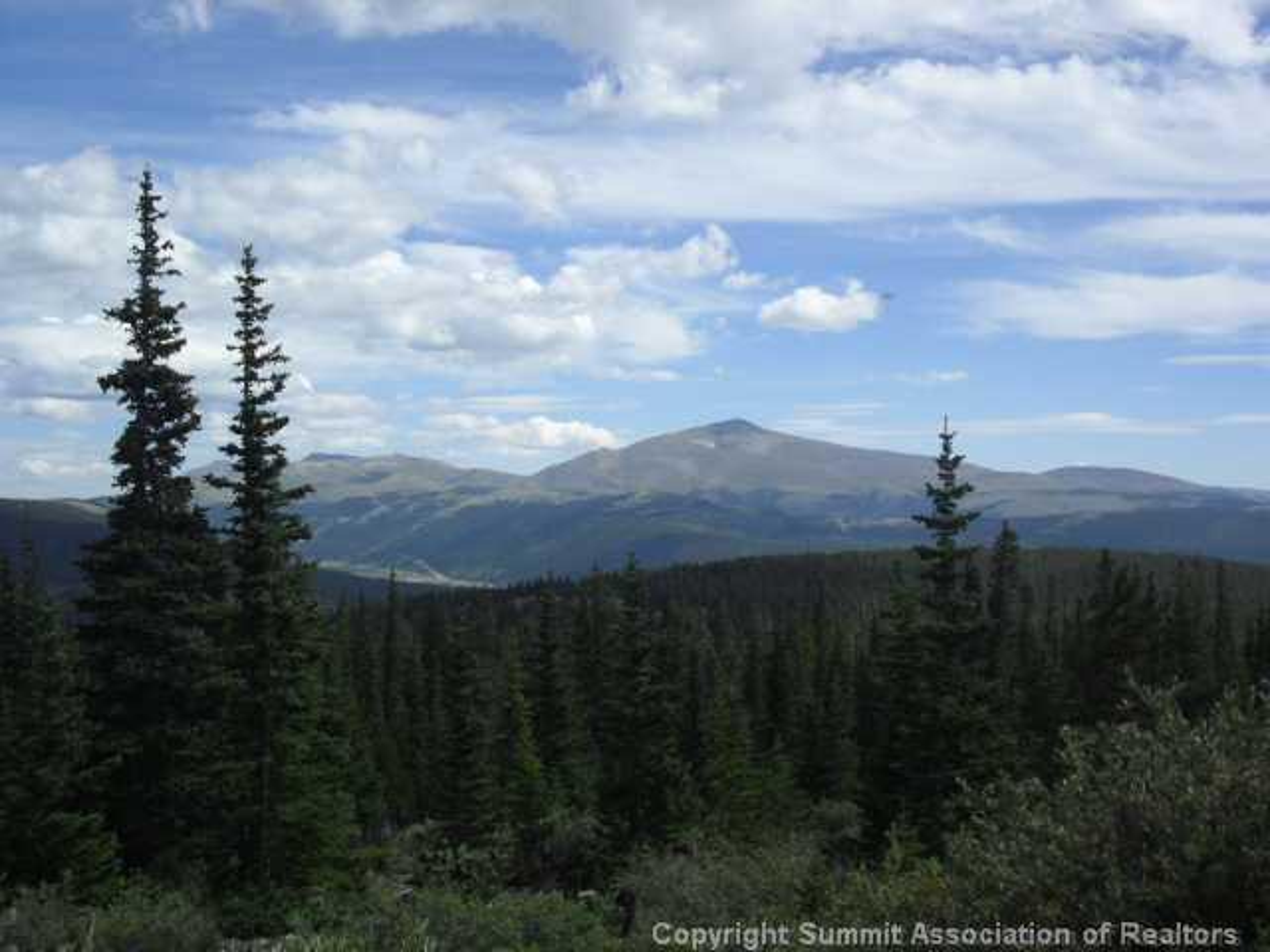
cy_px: 476
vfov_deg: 31.5
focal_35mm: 46
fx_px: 1688
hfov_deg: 41.2
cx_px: 635
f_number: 8.9
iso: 100
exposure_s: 1/250
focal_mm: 7.6
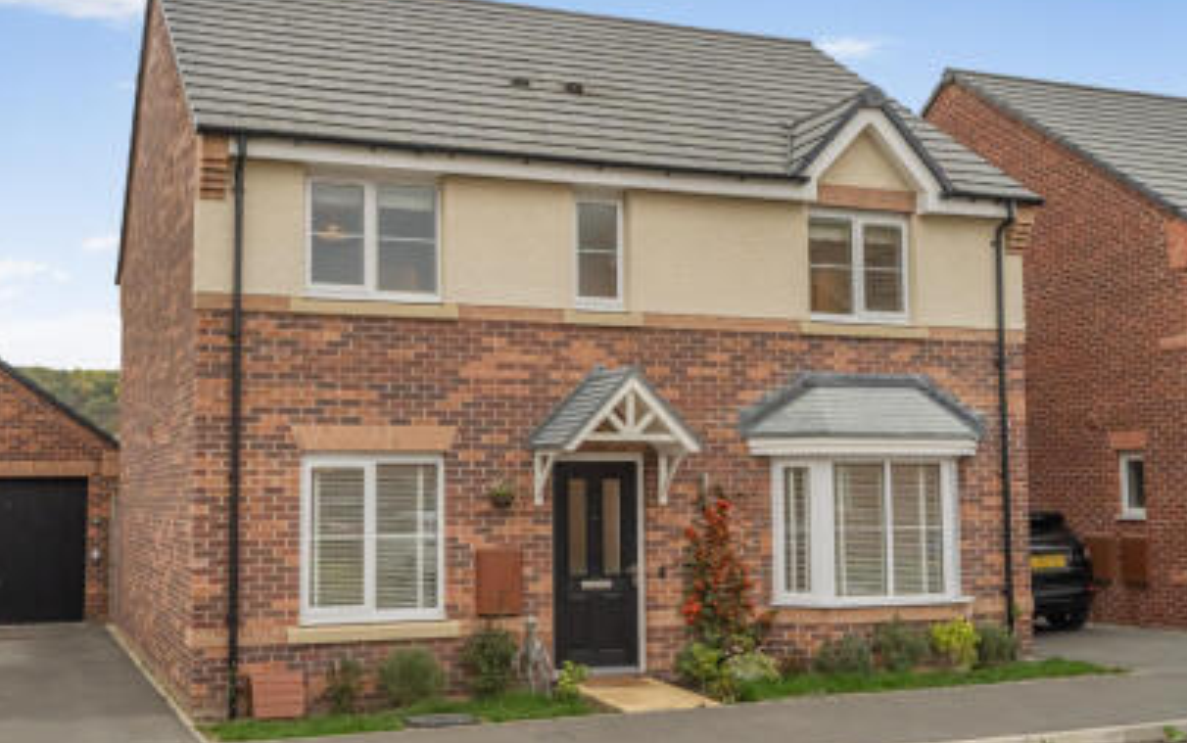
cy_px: 374
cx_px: 523
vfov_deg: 30.6
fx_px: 1359
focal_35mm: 42
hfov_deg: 47.1
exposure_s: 1/2000
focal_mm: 35
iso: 2000
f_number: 7.1
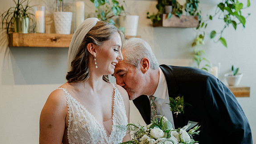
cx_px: 129
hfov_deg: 31.4
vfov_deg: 18.0
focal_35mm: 67
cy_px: 83
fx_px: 455
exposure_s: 1/125
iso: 1250
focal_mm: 63
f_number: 3.2
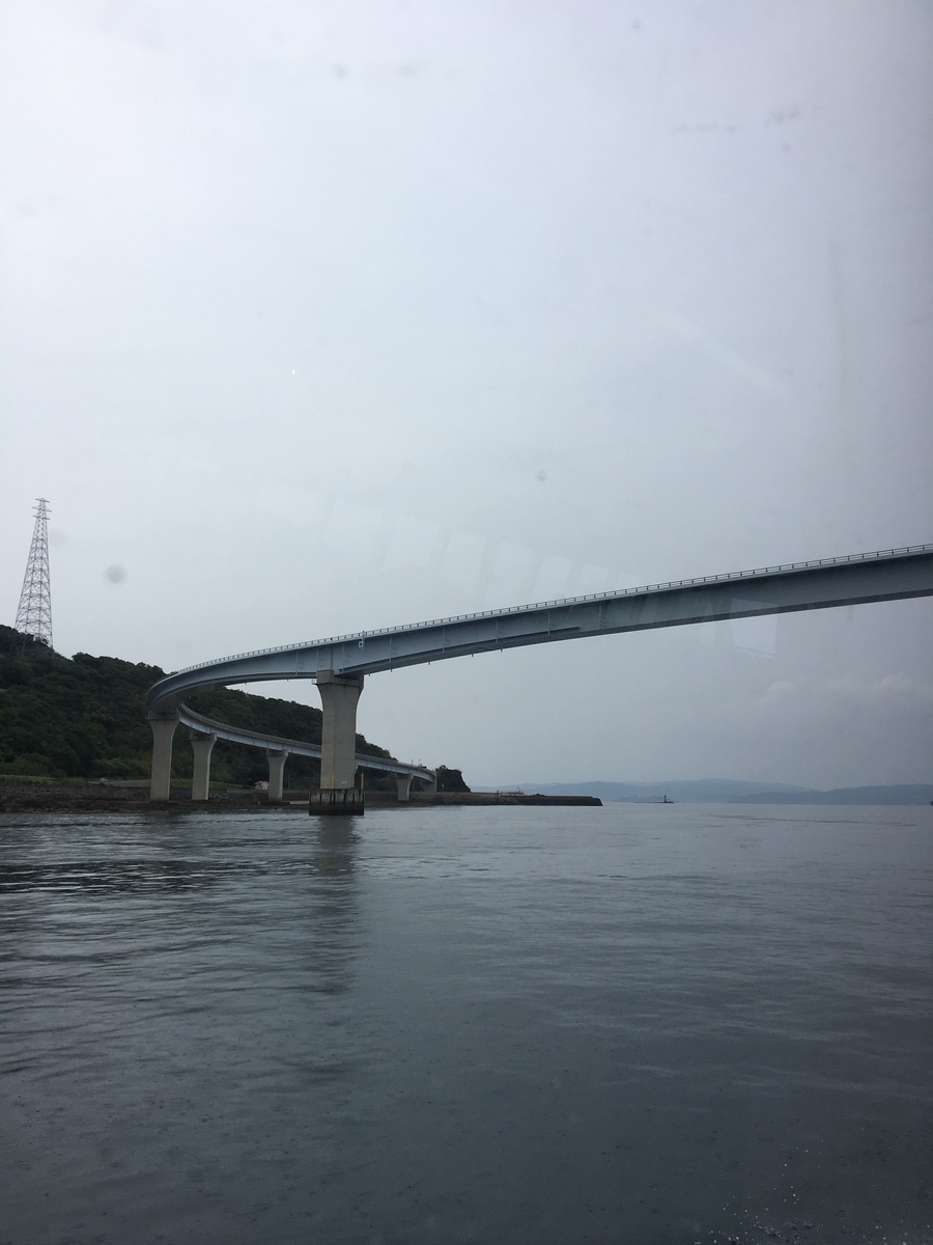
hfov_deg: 48.2
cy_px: 622
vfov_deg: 61.7
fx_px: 1042
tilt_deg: +10.2
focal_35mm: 29
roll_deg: -0.6
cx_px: 466
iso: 25
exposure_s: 1/1748
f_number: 2.2
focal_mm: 4.15
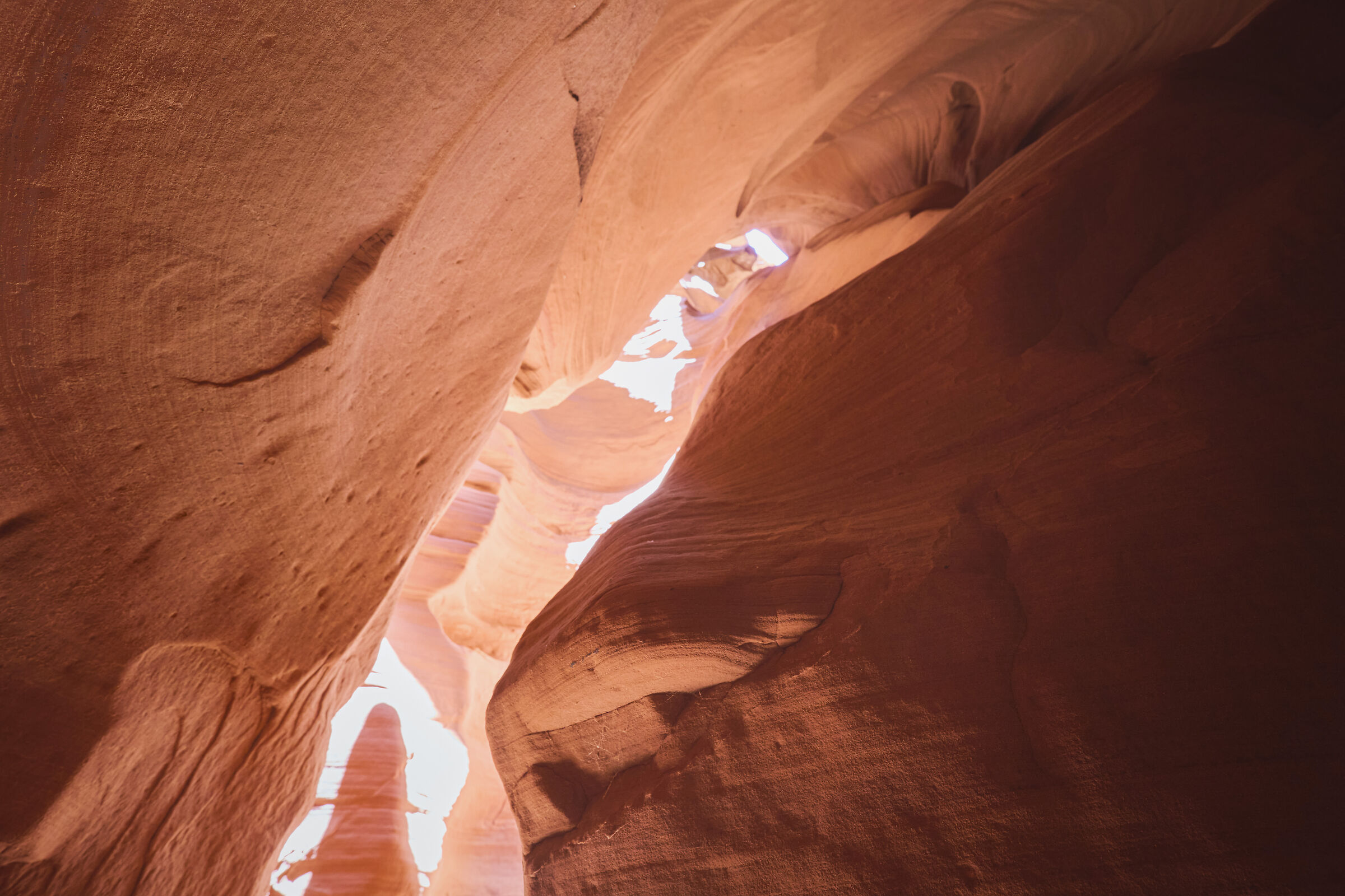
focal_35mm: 14
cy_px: 448
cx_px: 672
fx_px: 523
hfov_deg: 104.3
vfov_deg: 81.2
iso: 1100
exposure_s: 1/60
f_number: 5.6
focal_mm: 14
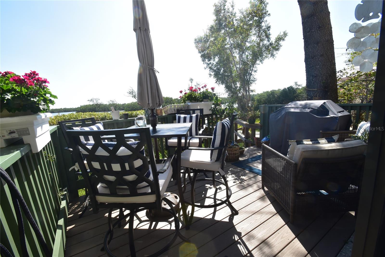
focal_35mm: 15
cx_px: 192
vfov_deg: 77.4
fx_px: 161
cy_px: 128
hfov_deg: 100.4
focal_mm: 10
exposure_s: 1/400
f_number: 11
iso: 400
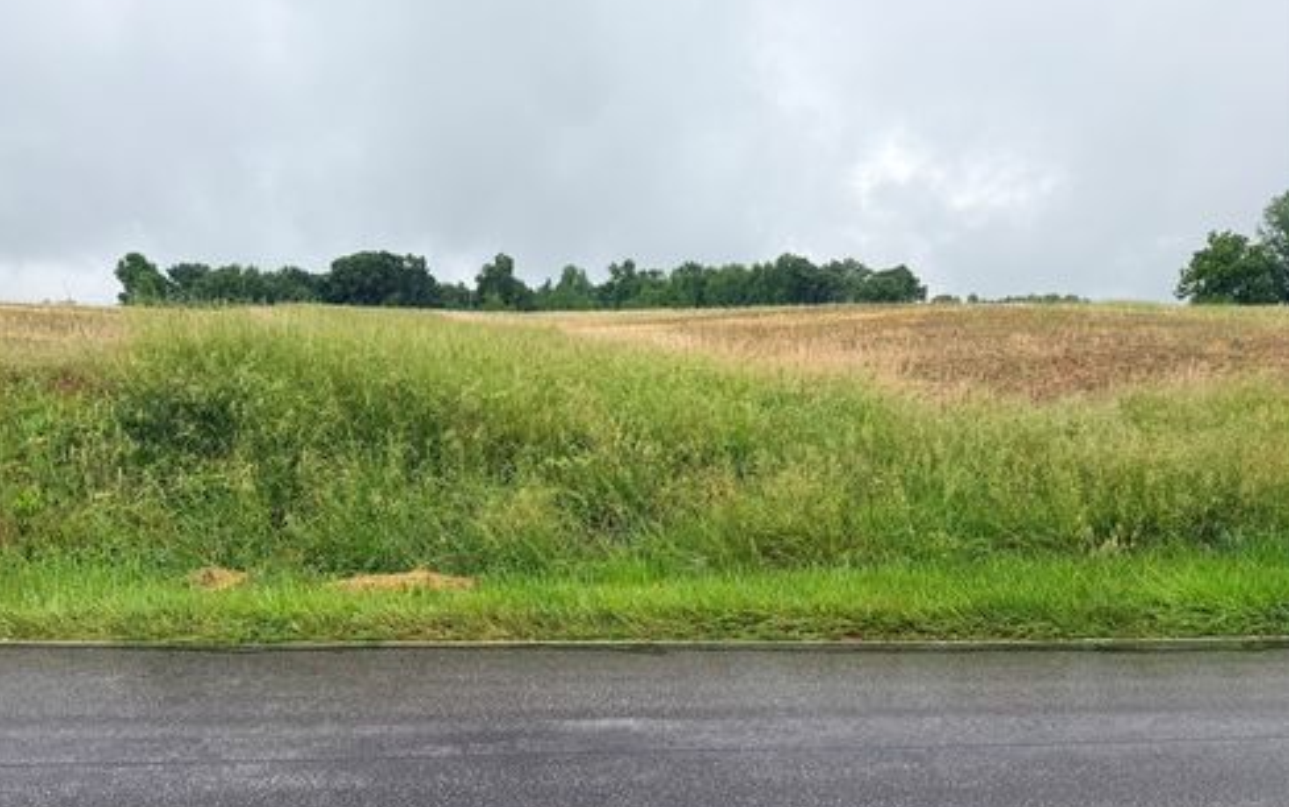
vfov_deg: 47.5
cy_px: 452
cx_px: 635
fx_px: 914
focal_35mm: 26
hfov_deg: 70.4
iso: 80
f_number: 1.78
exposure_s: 1/1553
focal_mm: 6.76
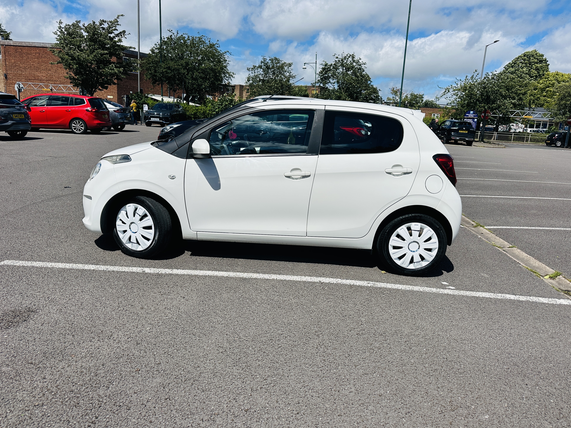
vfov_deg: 54.9
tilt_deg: -11.5
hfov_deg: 69.4
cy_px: 220
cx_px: 285
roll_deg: -4.5
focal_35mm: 25
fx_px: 412
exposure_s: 1/8197
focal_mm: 6.86
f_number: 1.78
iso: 80
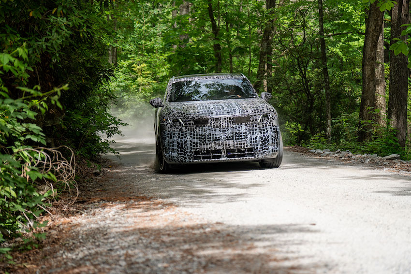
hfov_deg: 24.2
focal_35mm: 84
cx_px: 206
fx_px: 959
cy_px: 137
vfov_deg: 16.3
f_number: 2.8
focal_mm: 84
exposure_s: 1/400
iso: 320
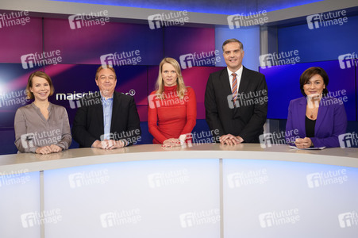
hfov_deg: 60.3
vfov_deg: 42.3
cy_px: 119
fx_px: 308
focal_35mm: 31
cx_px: 179
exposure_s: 1/125
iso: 2000
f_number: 5
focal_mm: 31
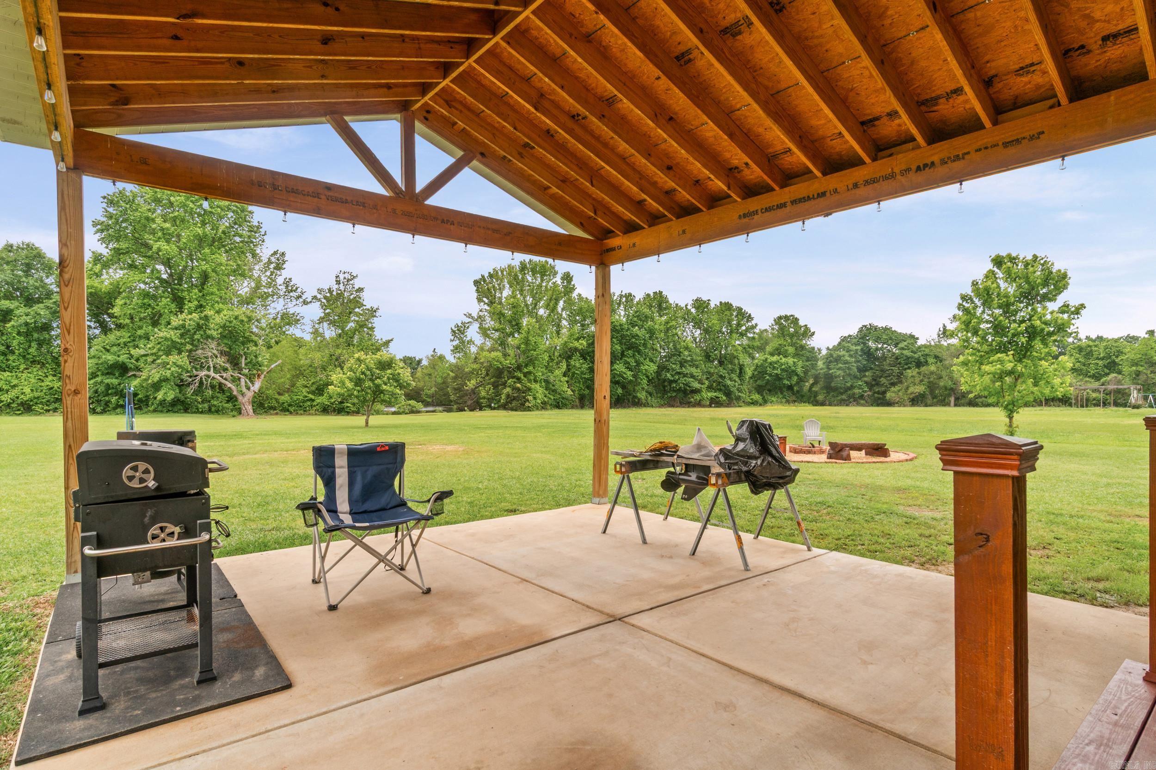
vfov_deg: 72.0
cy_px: 385
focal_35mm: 16
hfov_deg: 95.0
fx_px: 530
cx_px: 578
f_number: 9
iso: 250
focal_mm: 11
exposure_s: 1/80
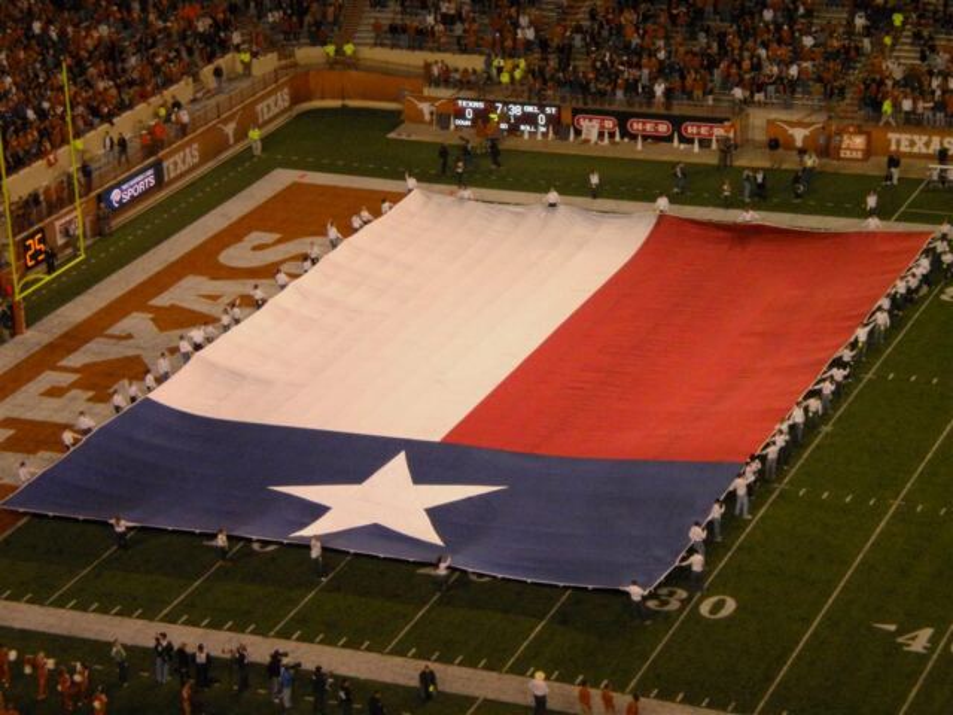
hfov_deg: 18.7
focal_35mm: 105
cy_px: 358
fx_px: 2891
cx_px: 476
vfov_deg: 14.1
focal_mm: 18.9
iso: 263
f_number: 5.9
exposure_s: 1/125
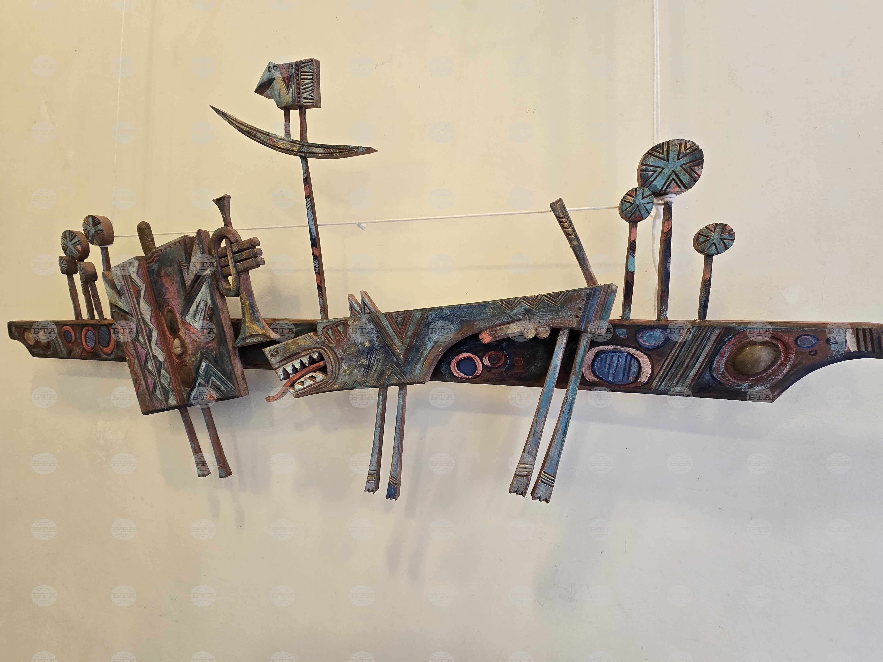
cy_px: 331
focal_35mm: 13
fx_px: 332
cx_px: 442
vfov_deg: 89.9
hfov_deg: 106.2
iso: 160
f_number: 2.2
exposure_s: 1/50
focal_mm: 2.2
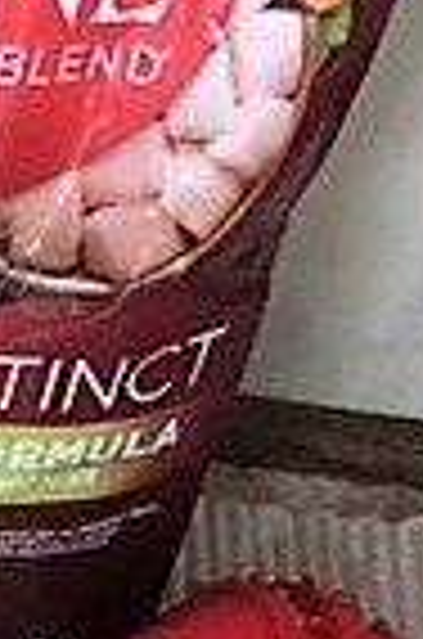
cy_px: 1046
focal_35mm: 105
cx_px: -338
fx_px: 1860
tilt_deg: -56.9
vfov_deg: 17.0
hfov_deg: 12.0
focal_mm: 4.15
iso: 100
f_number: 2.2
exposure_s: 1/30
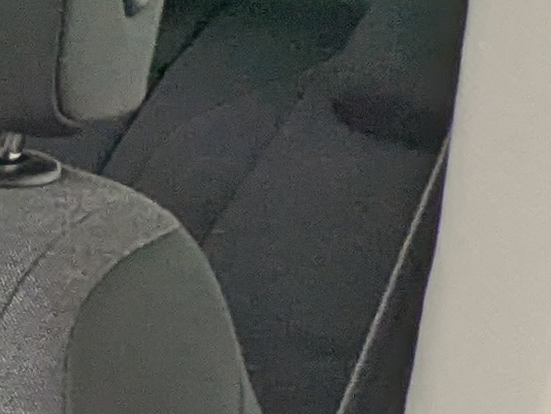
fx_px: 1832
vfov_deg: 11.1
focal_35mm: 115
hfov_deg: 10.8
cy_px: 959
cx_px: -1147
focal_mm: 2.35
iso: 58
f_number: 2.2
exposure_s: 1/51.1
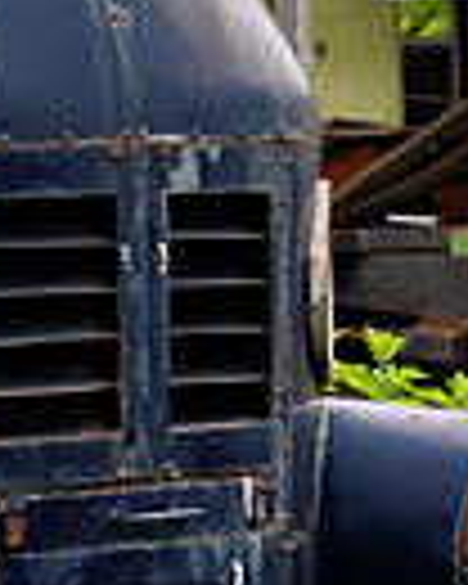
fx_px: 4934
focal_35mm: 285
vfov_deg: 6.8
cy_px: 99
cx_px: -1611
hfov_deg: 4.8
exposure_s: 1/320
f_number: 8
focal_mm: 22
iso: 200
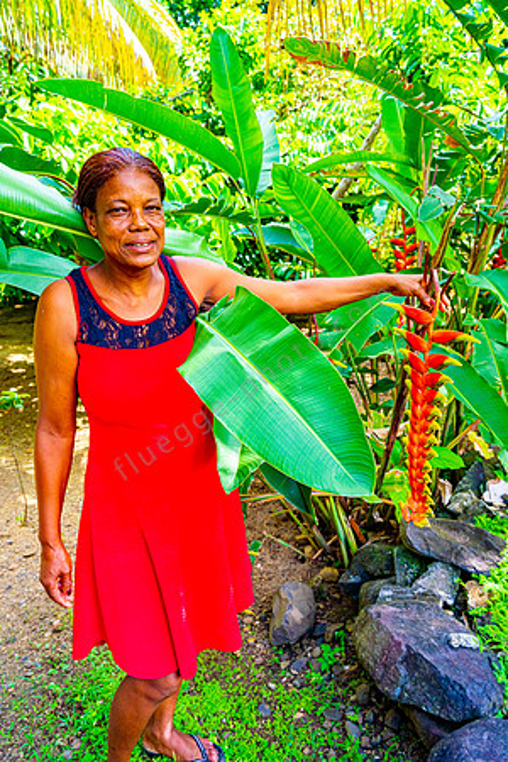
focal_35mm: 28
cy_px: 381
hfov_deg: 46.4
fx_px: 593
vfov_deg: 65.5
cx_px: 254
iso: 800
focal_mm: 28
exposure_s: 1/320
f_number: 6.3
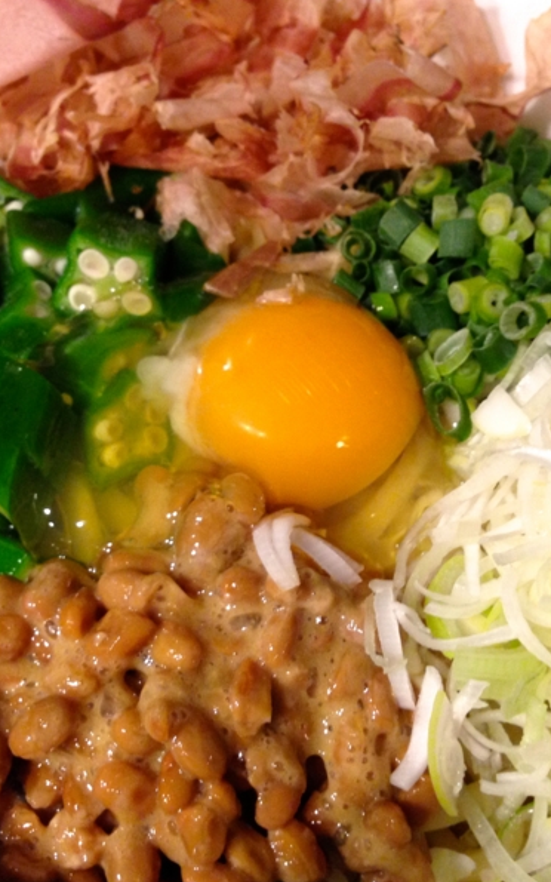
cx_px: 277
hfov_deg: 27.4
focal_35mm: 47
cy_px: 442
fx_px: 1129
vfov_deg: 42.6
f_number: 2.4
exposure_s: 1/20
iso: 250
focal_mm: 4.12
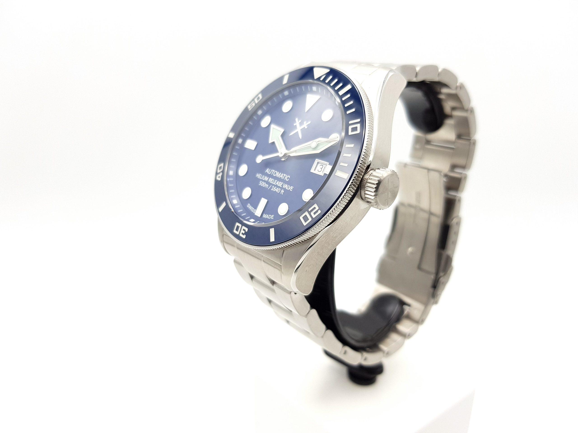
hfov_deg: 67.3
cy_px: 216
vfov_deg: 53.1
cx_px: 289
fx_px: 434
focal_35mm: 26
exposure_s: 1/608
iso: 40
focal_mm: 4.2
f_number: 1.7
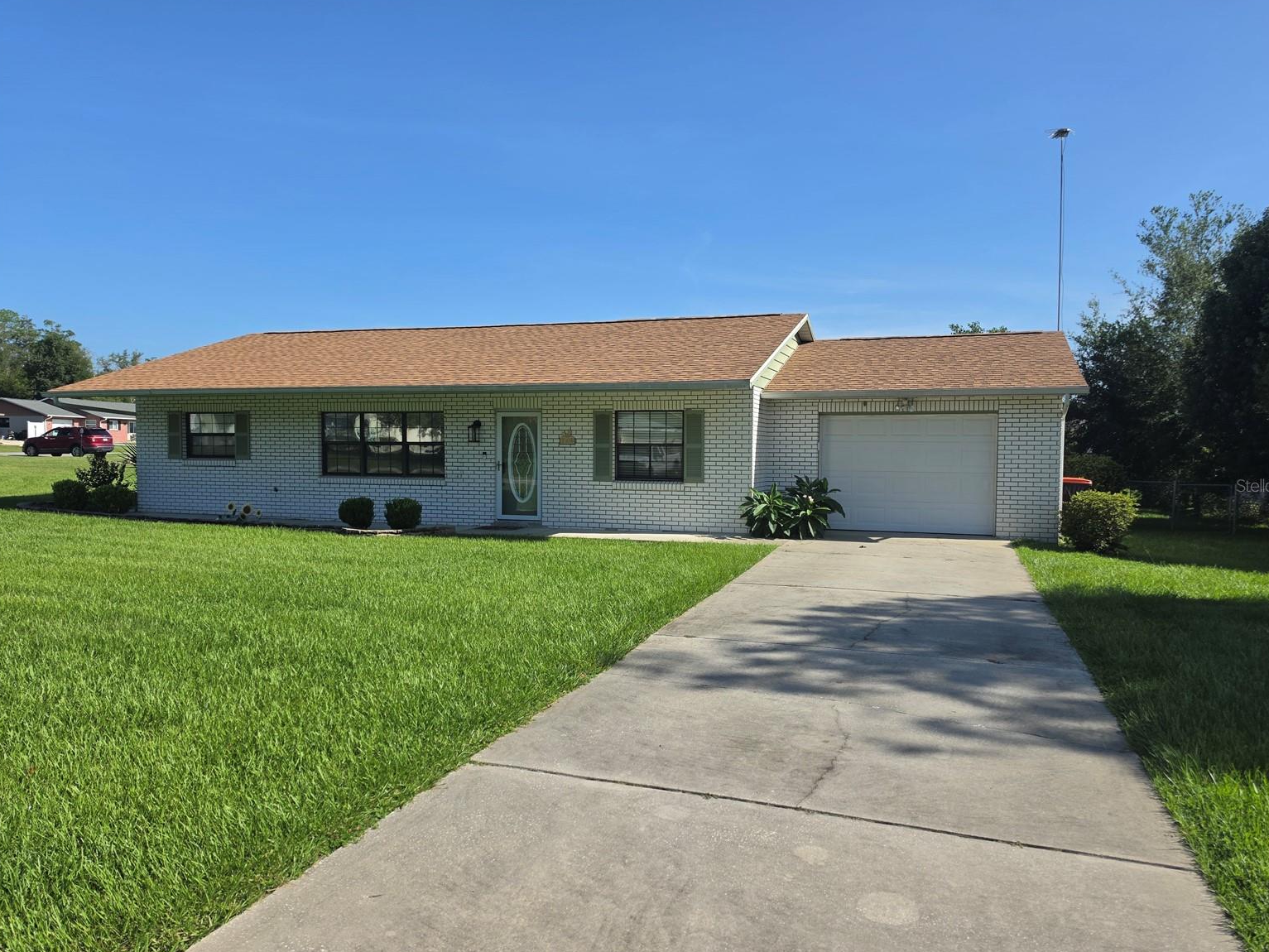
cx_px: 652
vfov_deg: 56.8
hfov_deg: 71.6
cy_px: 485
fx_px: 880
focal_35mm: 24
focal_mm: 6.5
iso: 64
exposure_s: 1/6352
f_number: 1.4
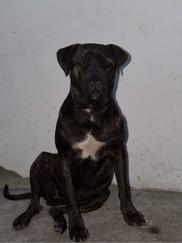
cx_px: 91
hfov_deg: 30.3
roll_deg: +2.1
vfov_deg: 39.7
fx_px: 336
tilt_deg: -8.4
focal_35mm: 48
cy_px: 122
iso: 50
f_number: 1.78
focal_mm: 6.76
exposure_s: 1/6
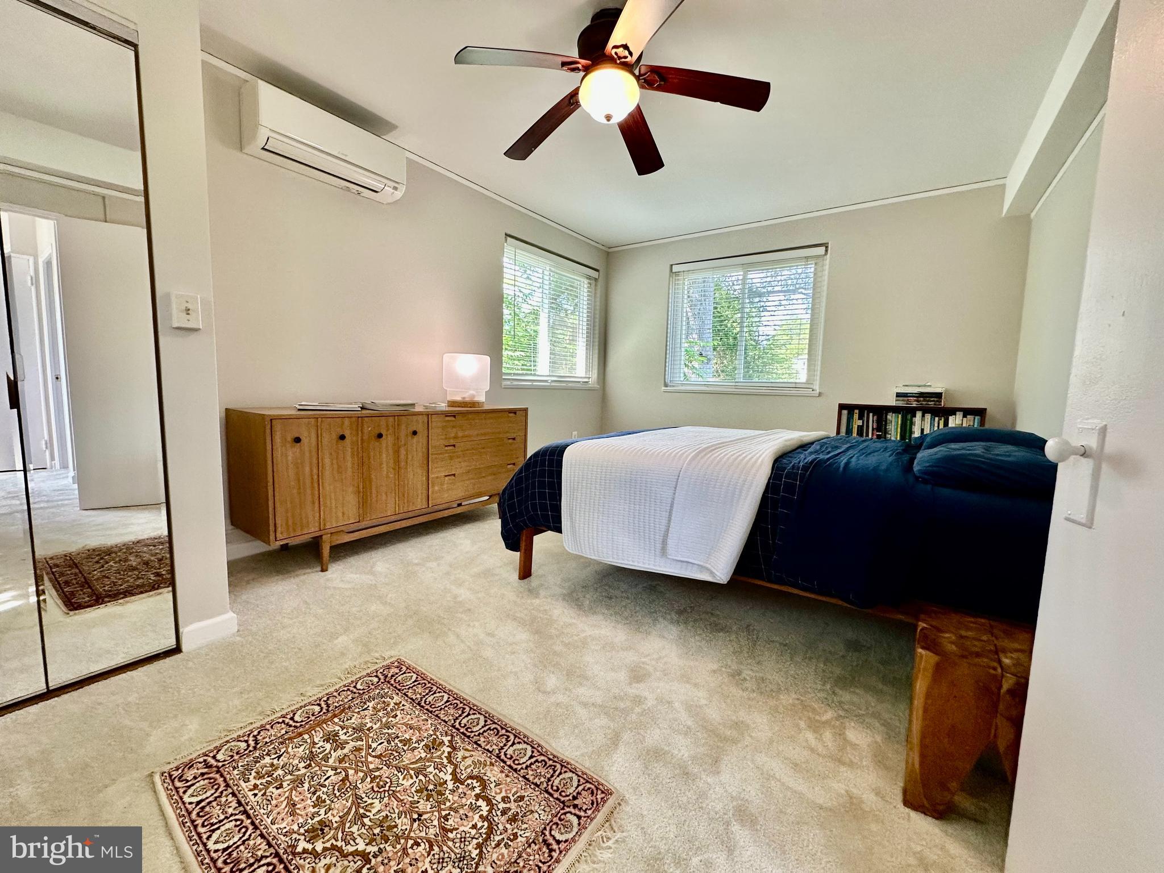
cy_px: 436
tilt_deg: -6.3
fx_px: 471
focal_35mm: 14
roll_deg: -1.9
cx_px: 582
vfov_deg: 85.7
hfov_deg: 102.1
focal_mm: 2.22
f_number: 2.2
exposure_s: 1/120
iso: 160
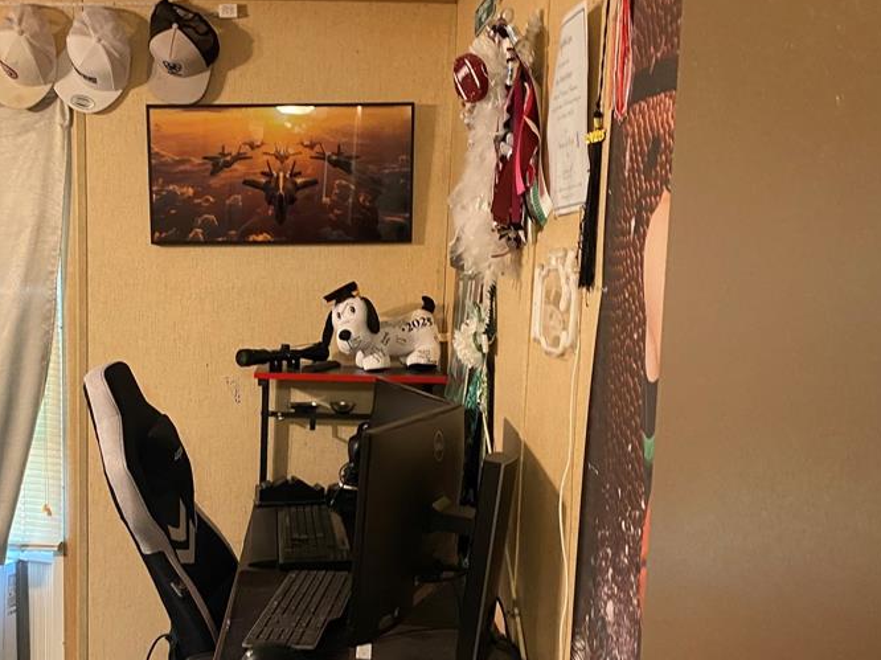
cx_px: 274
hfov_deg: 45.9
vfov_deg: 35.8
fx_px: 1018
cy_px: 406
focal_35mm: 40
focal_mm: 4.25
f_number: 1.8
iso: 400
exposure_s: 1/40
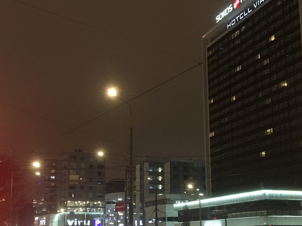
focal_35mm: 54
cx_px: 147
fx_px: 471
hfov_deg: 35.5
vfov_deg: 26.9
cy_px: 149
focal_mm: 4.15
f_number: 2.2
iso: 250
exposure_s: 1/17
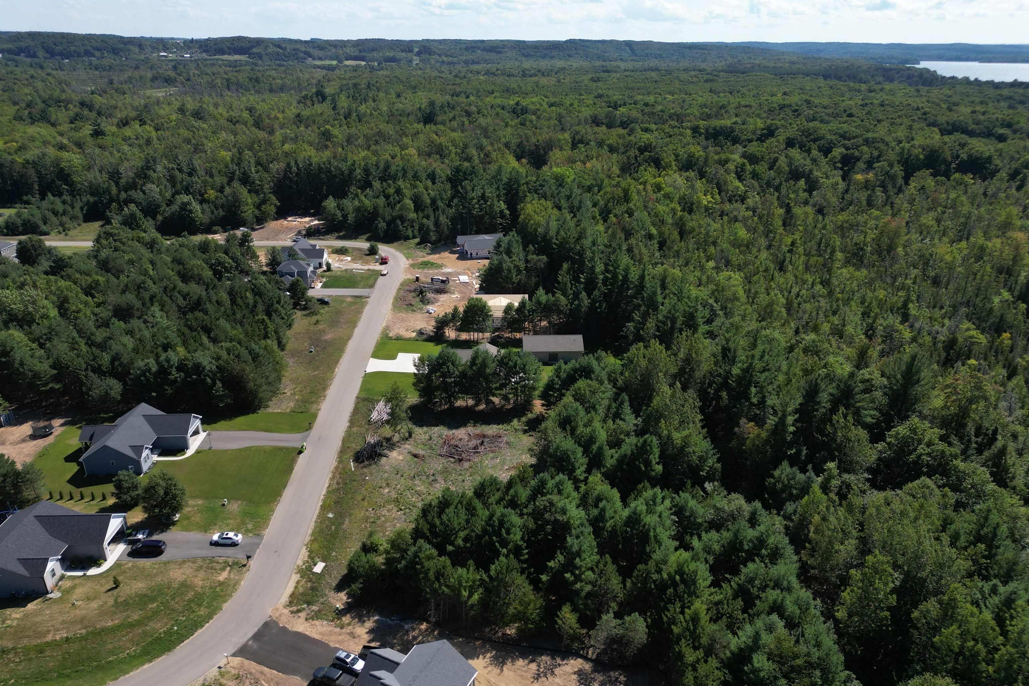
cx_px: 515
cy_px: 383
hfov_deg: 71.5
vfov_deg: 51.2
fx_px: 715
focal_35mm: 25
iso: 100
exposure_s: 1/160
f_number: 1.7
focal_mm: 6.72
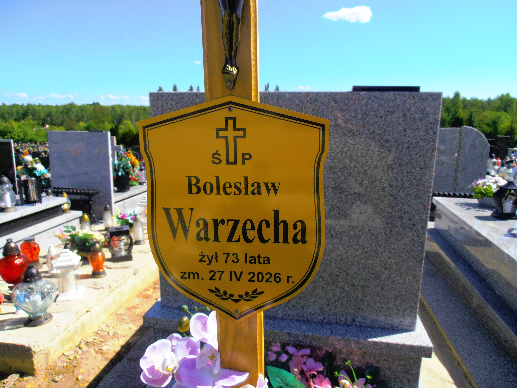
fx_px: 358
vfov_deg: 56.8
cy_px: 194
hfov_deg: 71.6
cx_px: 258
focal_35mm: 24
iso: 80
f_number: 3
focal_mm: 4.2
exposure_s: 1/1000
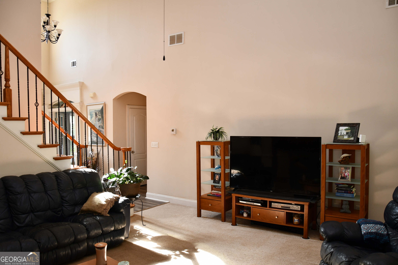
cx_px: 199
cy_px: 132
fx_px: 298
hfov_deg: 67.4
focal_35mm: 27
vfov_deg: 47.9
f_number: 4
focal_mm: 18
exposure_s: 1/60
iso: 360
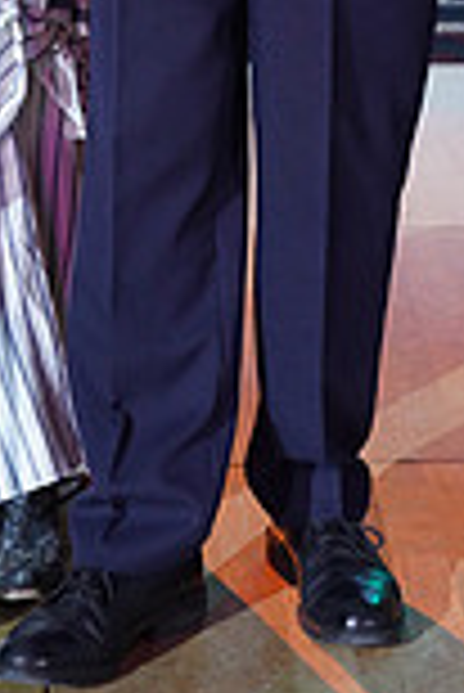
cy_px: -356
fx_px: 3337
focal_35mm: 173
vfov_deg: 11.4
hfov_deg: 7.9
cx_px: 399
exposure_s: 1/200
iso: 1600
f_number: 5
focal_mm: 46
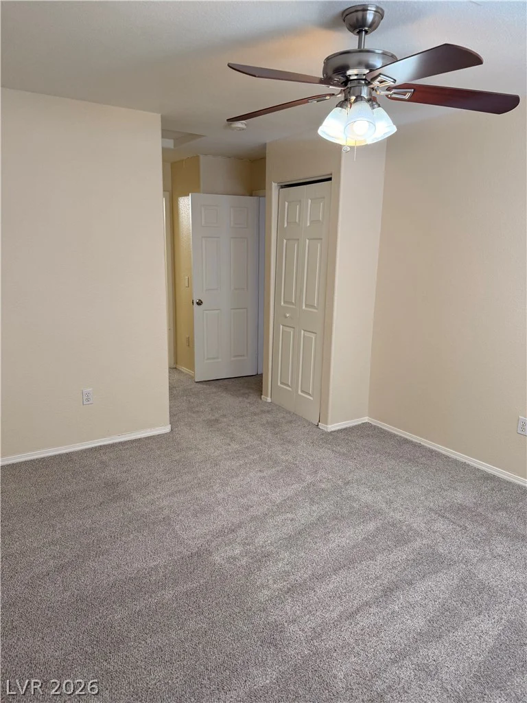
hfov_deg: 56.8
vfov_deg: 71.6
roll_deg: -2.3
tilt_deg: -10.8
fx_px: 487
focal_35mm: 24
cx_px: 264
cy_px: 352
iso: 125
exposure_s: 1/120
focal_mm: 6.76
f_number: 1.78
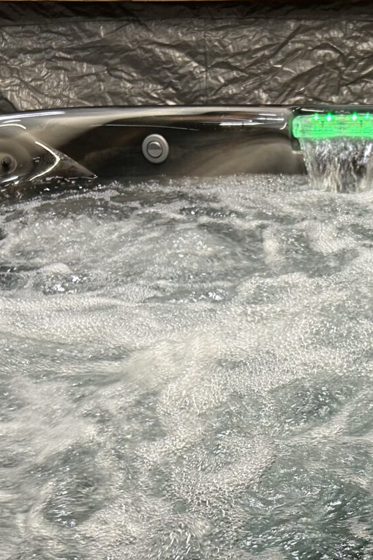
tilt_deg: -30.3
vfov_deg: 29.5
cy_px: 484
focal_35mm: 66
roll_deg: +0.4
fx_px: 1026
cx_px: 334
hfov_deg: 20.2
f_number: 1.5
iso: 80
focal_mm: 5.7
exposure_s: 1/60
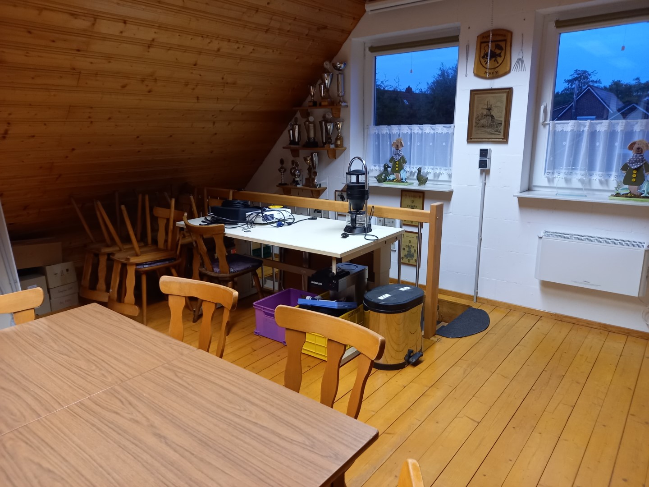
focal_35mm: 25
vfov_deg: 54.9
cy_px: 244
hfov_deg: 69.4
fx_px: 469
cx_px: 324
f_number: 2
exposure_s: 1/33.3
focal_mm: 4.6
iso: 320
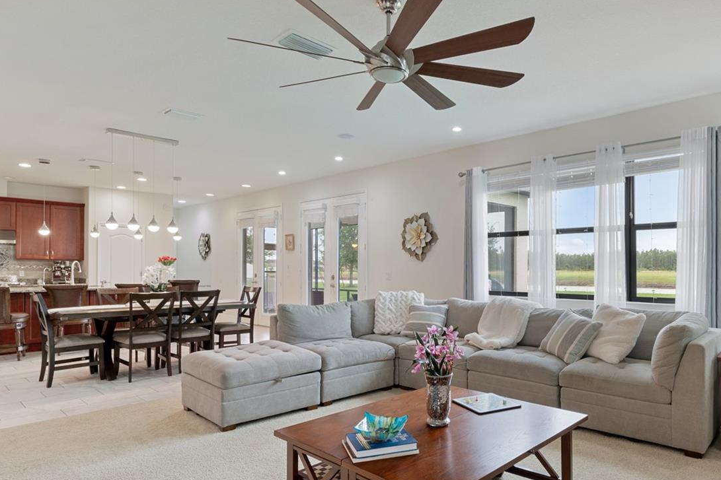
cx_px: 419
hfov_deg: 78.0
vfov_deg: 57.1
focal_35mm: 22
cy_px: 264
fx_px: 441
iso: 100
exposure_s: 1/1.25
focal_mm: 10
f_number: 7.1
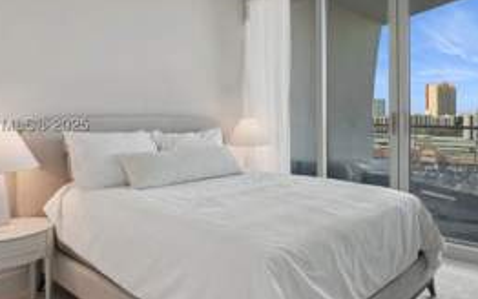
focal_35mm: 29
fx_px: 380
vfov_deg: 42.9
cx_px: 279
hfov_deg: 64.0
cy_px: 127
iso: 200
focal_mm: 15.6
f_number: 9
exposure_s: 1/50
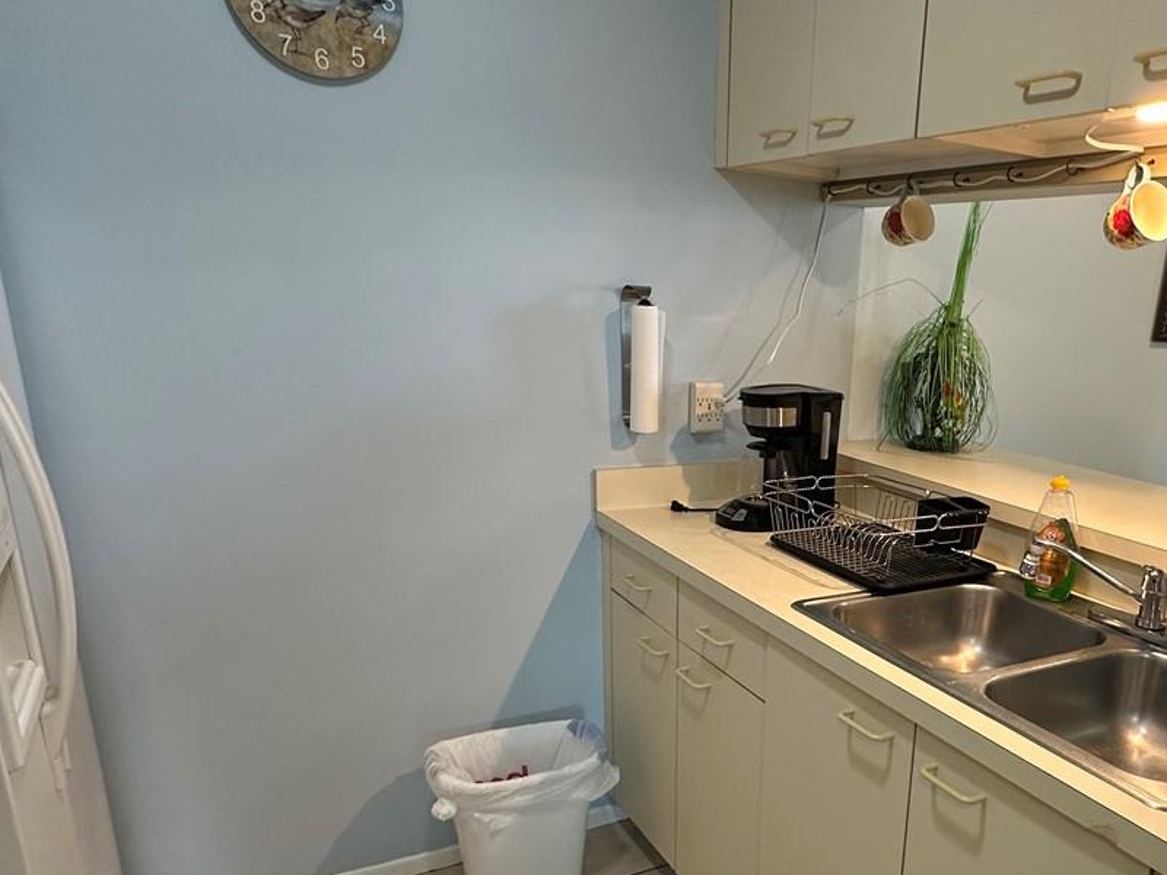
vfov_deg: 48.6
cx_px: 798
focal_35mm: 28
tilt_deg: -17.6
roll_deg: -2.4
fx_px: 944
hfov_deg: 61.6
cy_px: 604
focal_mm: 2.22
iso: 200
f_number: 2.2
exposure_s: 1/60
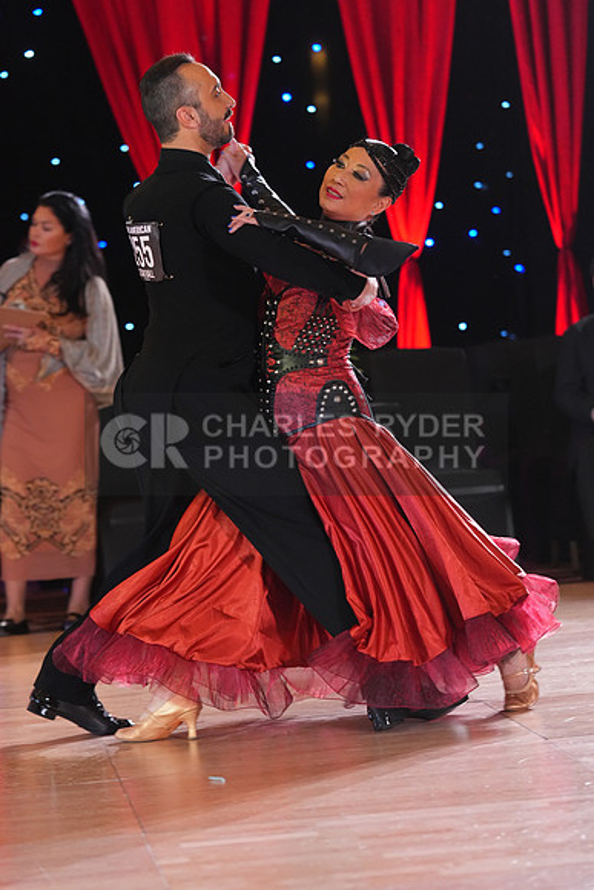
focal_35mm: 135
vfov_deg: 15.2
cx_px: 297
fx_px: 3339
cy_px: 445
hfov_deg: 10.2
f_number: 4
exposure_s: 1/250
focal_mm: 135
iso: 3200
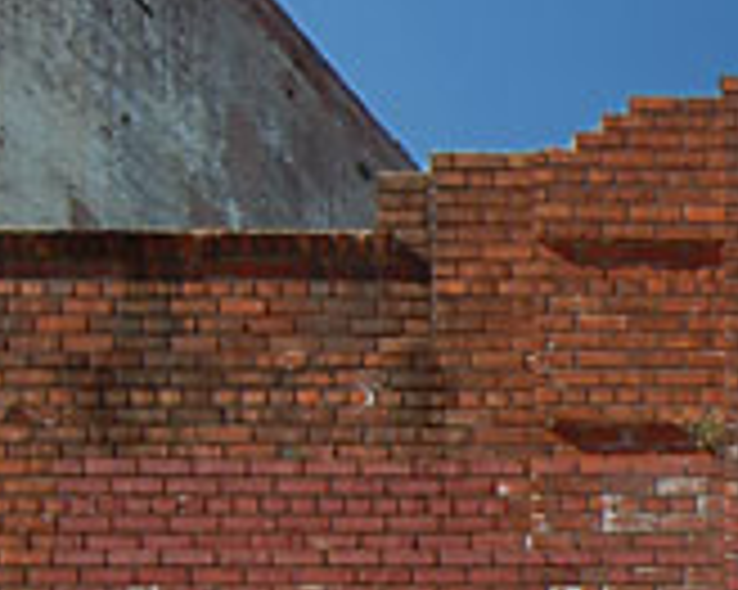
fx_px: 1353
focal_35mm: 62
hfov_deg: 23.1
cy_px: 635
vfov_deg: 23.2
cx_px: 1174
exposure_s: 1/160
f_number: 4
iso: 100
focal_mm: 12
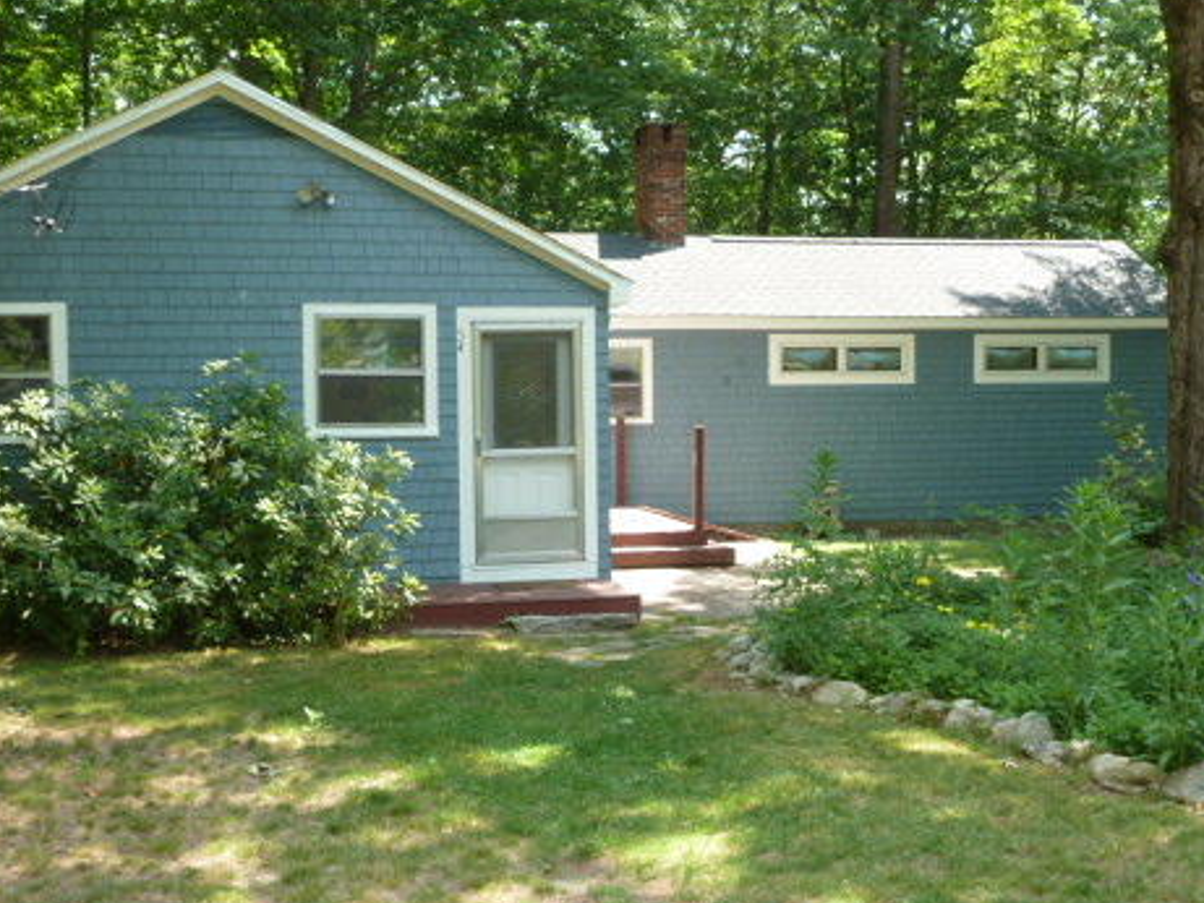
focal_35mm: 50
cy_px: 483
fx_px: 1740
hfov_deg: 38.1
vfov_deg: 29.1
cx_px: 687
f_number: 3.7
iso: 100
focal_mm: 6.4
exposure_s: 1/80
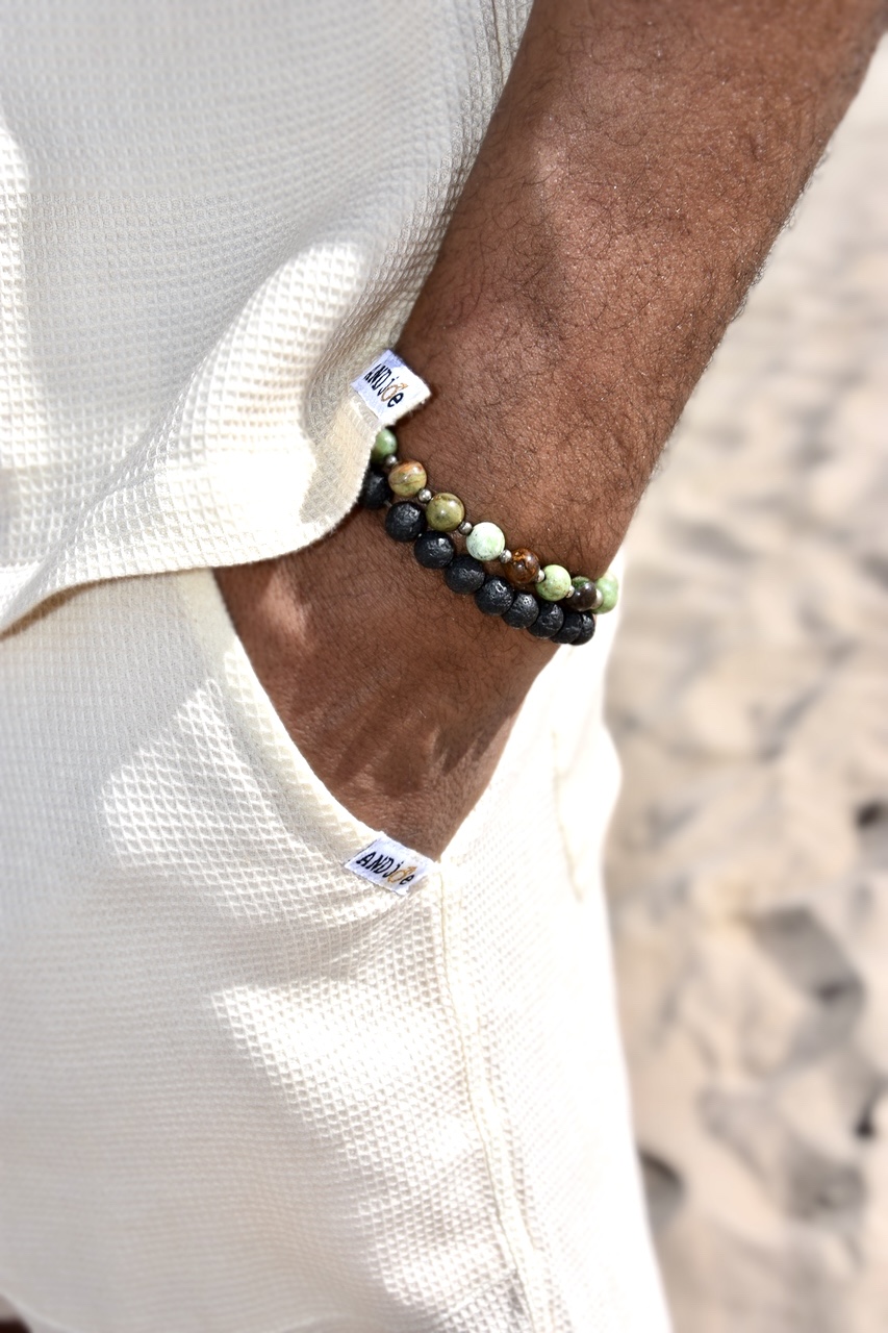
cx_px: 444
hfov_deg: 25.7
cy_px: 666
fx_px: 1943
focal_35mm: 52
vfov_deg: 37.9
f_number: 13
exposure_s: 1/250
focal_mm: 35
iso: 100
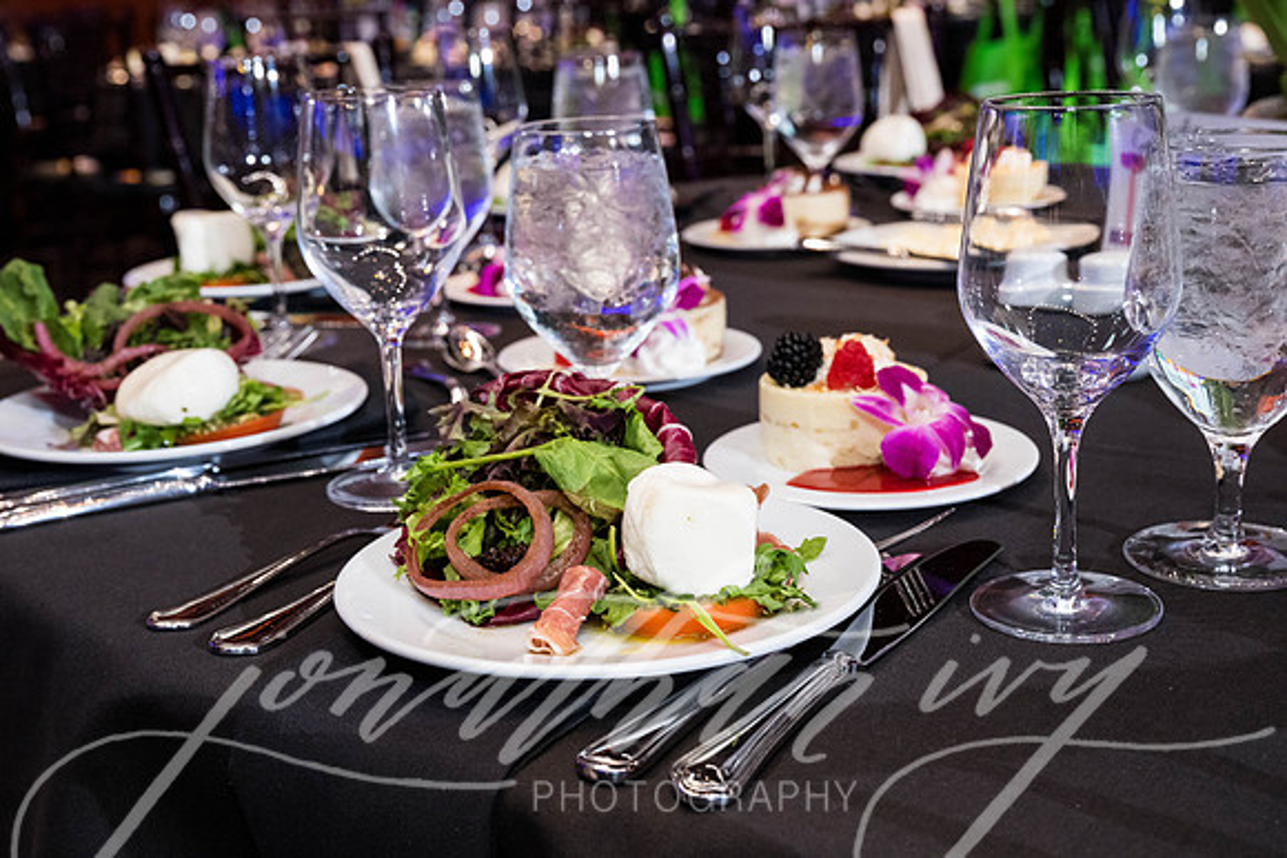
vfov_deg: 27.5
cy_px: 429
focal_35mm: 49
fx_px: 1752
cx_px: 644
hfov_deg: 40.3
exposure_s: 1/30
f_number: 8
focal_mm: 49
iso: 4000
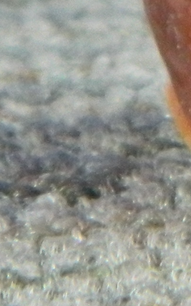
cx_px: 488
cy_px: -259
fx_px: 7687
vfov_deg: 2.3
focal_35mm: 923
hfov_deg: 1.4
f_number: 4.7
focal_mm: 23.2
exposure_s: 1/13
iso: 400
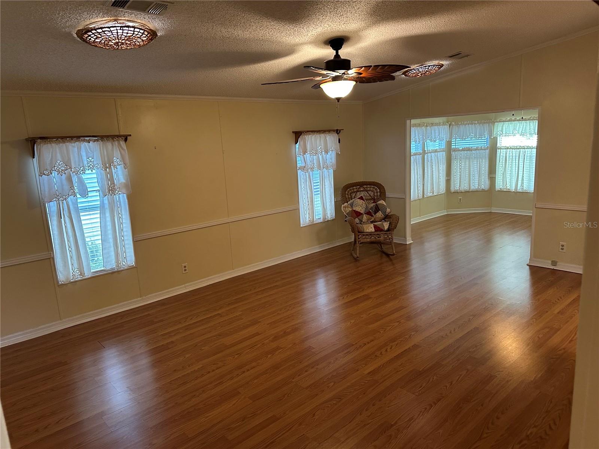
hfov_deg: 71.6
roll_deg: +3.2
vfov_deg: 56.8
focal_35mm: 24
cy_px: 224
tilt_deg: -10.5
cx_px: 300
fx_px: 415
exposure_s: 1/60
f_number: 1.78
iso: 320
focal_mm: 6.86
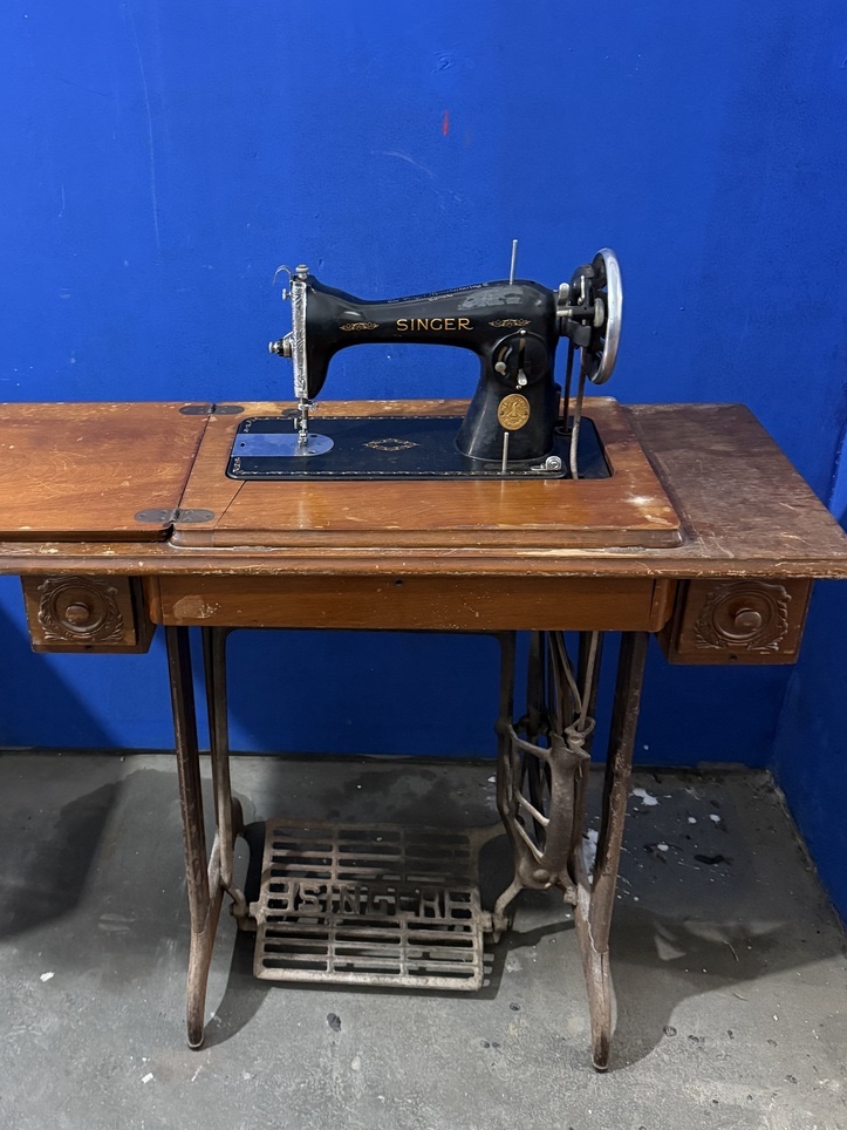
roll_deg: +2.0
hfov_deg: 41.2
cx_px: 280
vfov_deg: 53.9
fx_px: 1109
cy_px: 540
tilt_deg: -26.9
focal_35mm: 34
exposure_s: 1/33
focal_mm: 6.76
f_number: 1.78
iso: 1000
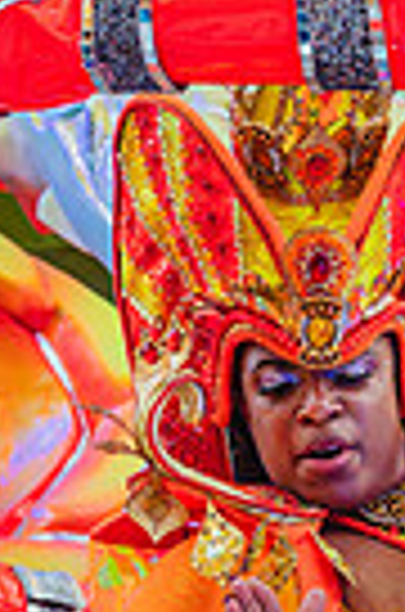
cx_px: 529
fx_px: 3935
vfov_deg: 8.8
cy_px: 644
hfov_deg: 5.9
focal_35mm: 232
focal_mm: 70
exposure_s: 1/1250
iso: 640
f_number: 5.6
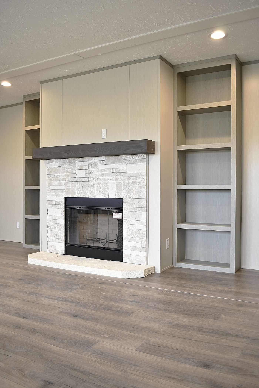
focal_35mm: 31
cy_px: 194
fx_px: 335
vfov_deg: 60.3
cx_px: 130
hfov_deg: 42.3
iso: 400
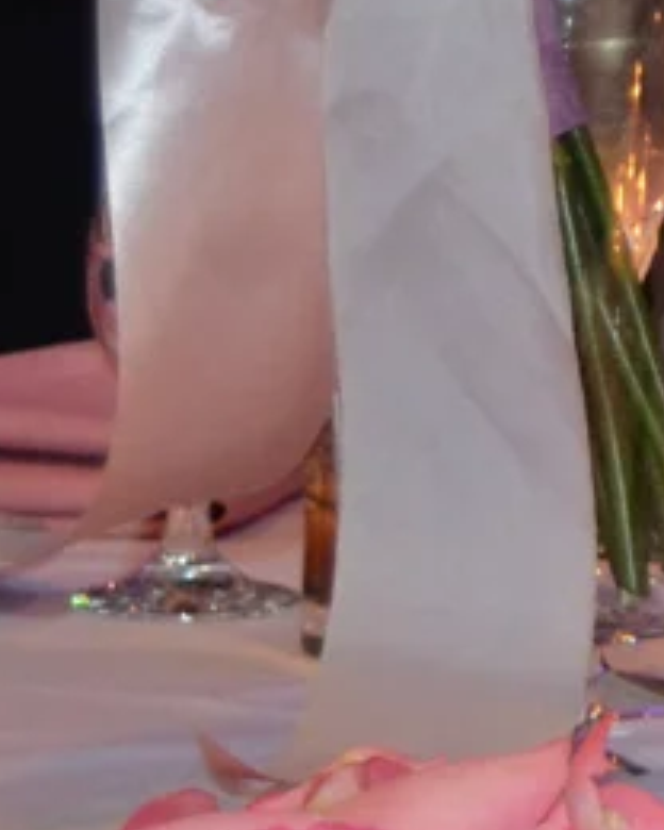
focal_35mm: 228
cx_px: 2343
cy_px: -549
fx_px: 5601
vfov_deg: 8.2
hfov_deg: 6.0
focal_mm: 26
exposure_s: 1/60
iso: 1800
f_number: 4.2
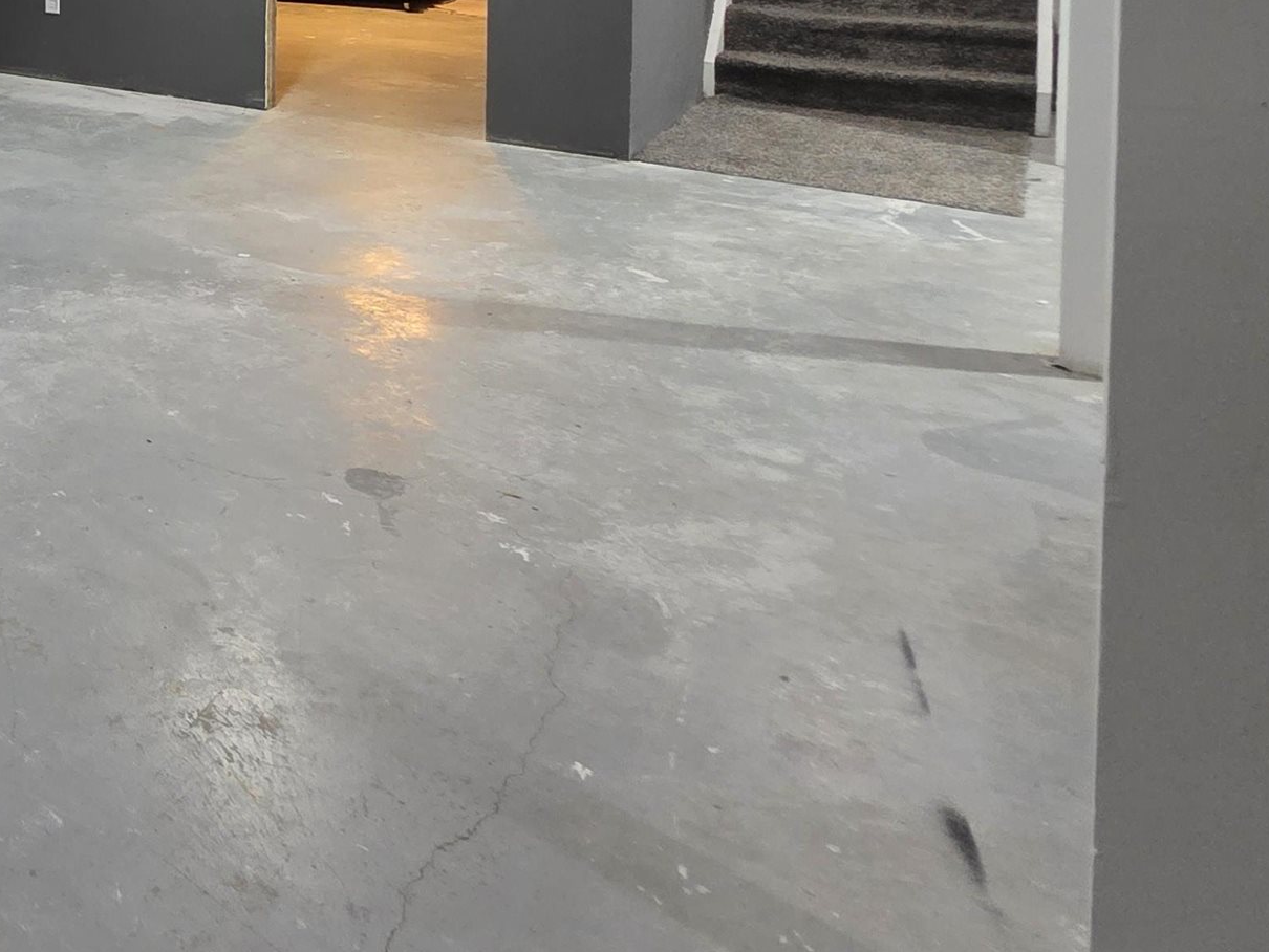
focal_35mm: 33
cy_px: -86
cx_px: -261
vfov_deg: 36.6
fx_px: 1210
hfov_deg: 39.5
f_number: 1.9
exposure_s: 1/60
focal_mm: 2.2
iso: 640
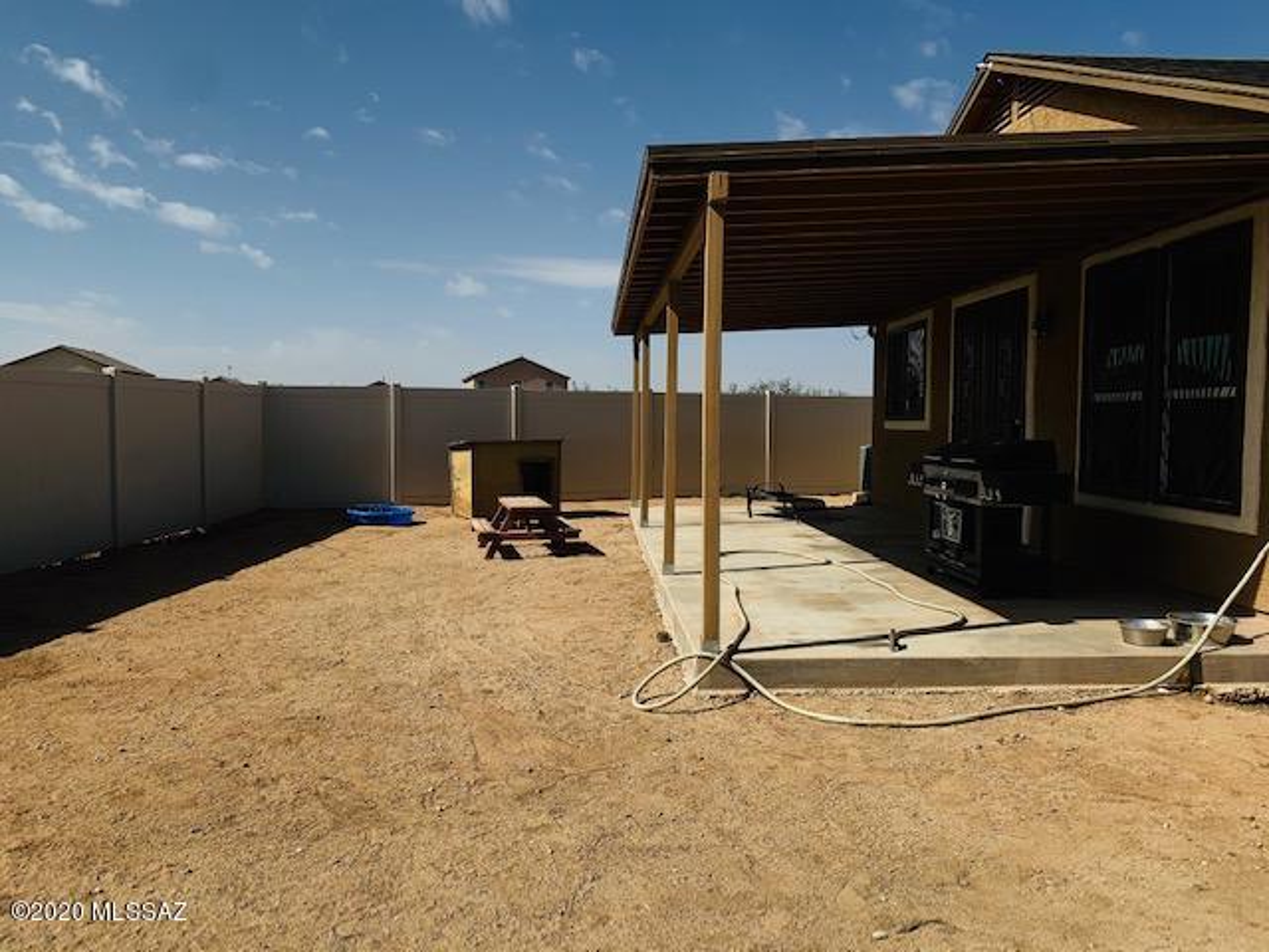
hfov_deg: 67.3
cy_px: 476
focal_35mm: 26
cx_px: 634
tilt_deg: -3.8
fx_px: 953
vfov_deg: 53.1
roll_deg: -0.8
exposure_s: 1/3289
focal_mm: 4.25
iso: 32
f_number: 1.8
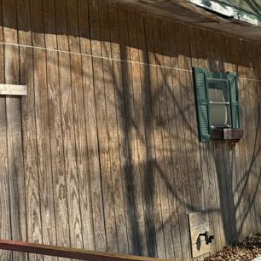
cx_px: 3
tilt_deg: +5.8
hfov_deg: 23.4
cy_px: 52
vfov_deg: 23.9
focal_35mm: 71
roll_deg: +2.7
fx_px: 606
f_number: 1.78
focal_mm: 6.76
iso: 80
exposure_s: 1/3279
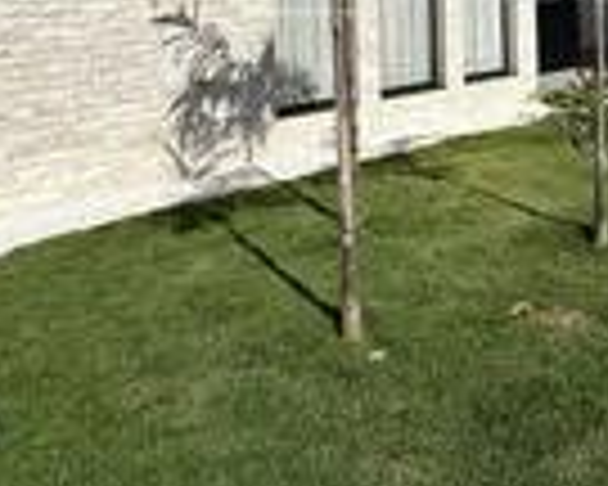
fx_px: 702
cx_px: 558
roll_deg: +1.0
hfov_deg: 42.5
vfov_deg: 33.3
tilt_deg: +1.8
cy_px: -52
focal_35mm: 39
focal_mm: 2.22
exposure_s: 1/4132
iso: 50
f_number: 2.2
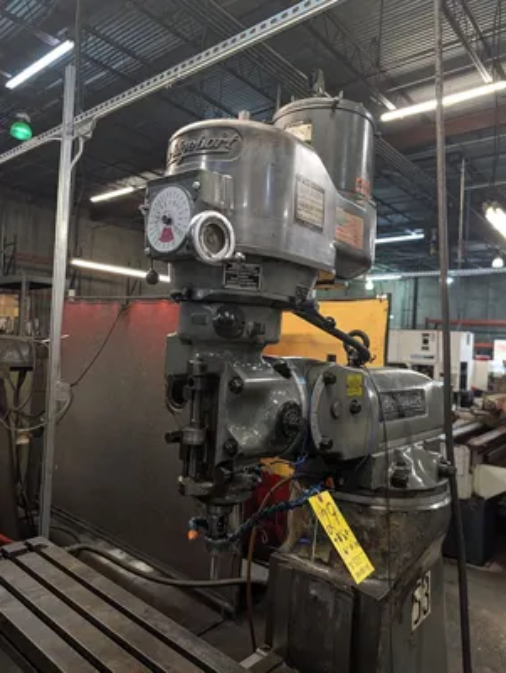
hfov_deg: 56.9
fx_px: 467
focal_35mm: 24
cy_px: 336
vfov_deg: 71.5
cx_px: 253
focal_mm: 6.9
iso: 401
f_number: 1.68
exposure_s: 1/120
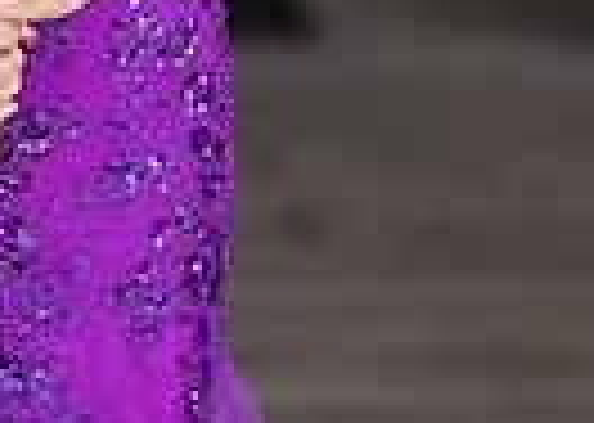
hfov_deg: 8.4
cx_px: 14
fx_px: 4028
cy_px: -492
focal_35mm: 239
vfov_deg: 5.8
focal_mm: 50
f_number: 1.2
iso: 160
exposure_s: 1/2000
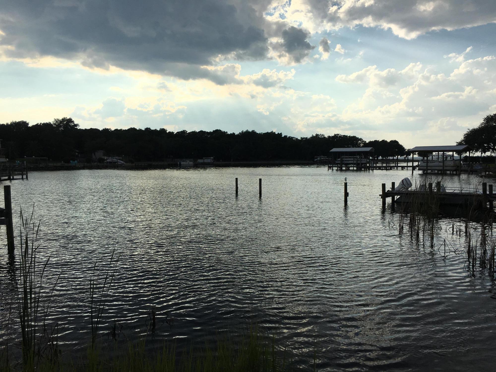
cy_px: 186
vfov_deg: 48.2
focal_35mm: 29
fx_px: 416
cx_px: 248
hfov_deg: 61.7
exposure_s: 1/3497
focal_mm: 4.15
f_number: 2.2
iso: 25
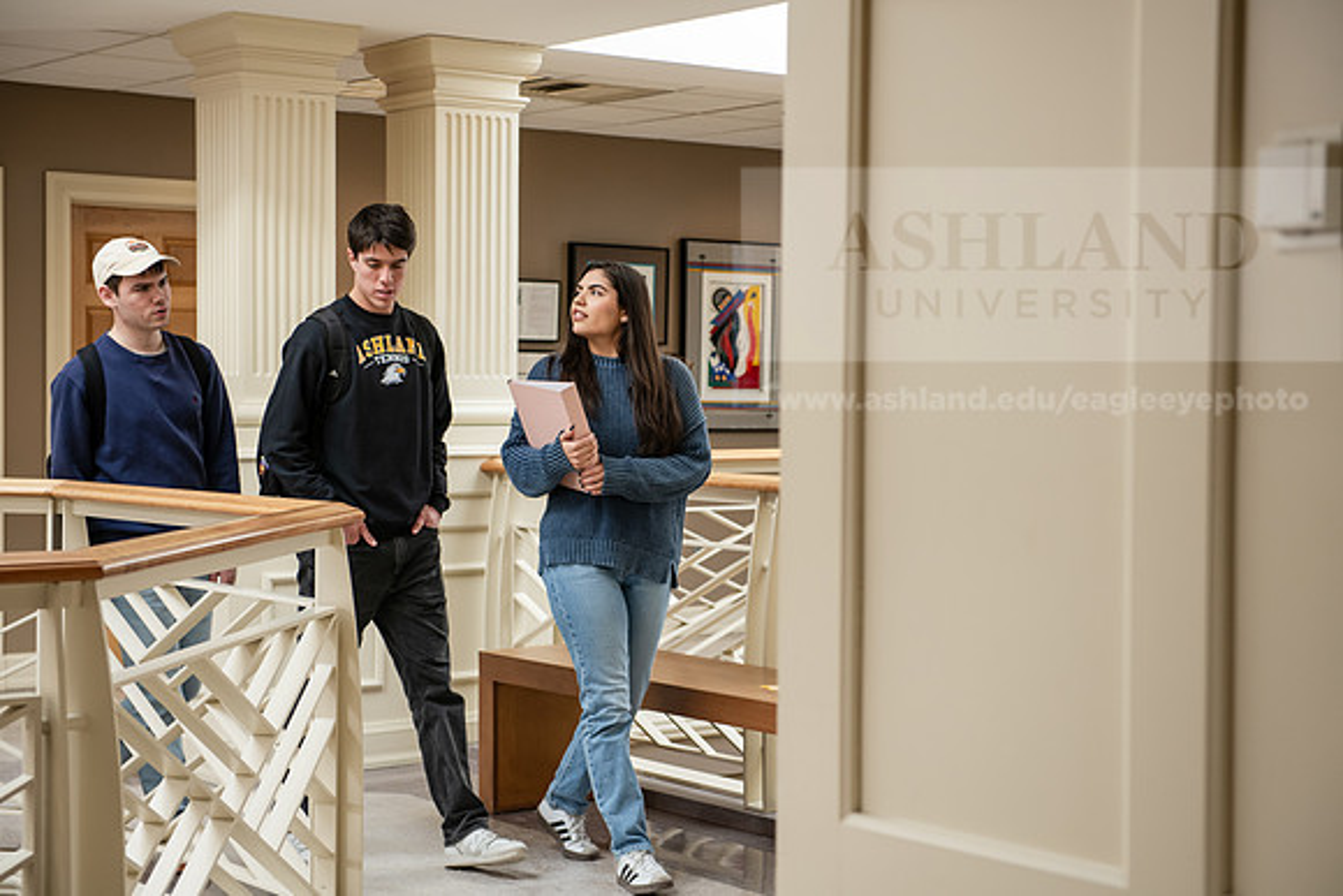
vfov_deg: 21.9
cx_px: 672
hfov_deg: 32.4
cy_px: 448
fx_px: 2313
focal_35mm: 62
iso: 640
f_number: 4
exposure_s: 1/200
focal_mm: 62
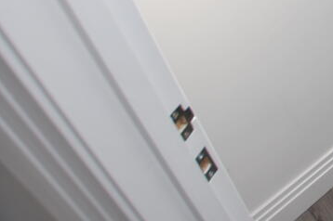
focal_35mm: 43
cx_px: 475
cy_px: -92
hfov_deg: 30.4
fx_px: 397
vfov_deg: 25.2
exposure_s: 1/60
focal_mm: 10
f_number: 4
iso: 100
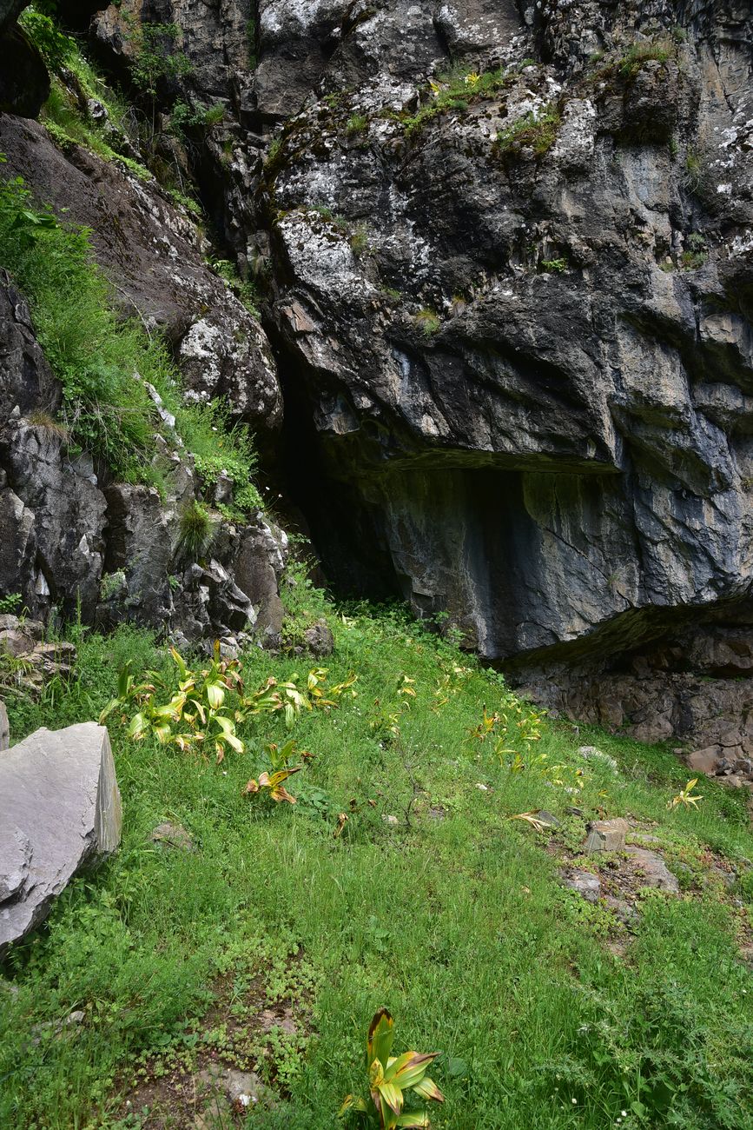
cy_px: 565
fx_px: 1568
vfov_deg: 39.6
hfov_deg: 27.0
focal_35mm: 50
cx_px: 376
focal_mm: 50
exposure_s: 1/125
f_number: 7.1
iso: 160
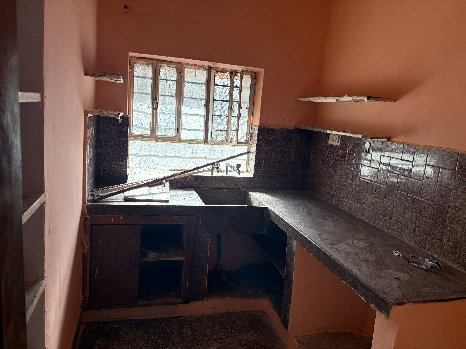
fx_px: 350
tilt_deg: -9.4
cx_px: 233
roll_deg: -4.5
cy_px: 174
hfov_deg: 67.3
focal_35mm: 26
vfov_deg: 53.1
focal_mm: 5.96
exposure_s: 1/124
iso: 125
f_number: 1.6
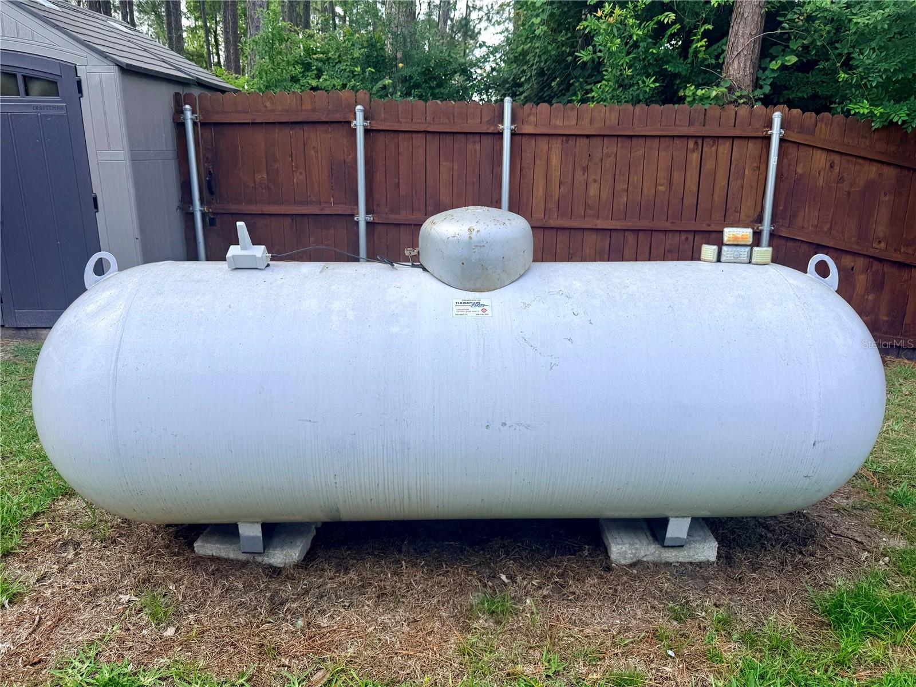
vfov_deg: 56.8
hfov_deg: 71.6
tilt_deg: -13.1
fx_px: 635
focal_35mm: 24
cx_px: 458
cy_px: 344
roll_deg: -1.7
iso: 80
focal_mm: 6.76
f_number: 1.78
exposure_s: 1/2053
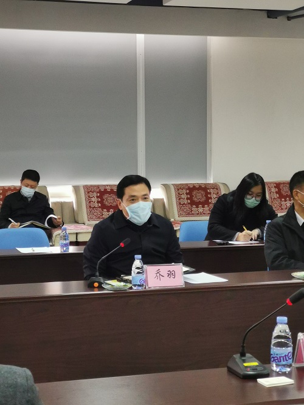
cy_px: 202
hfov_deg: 19.9
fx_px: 866
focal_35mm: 74
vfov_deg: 26.3
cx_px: 152
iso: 500
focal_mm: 3.95
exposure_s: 1/25
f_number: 2.4
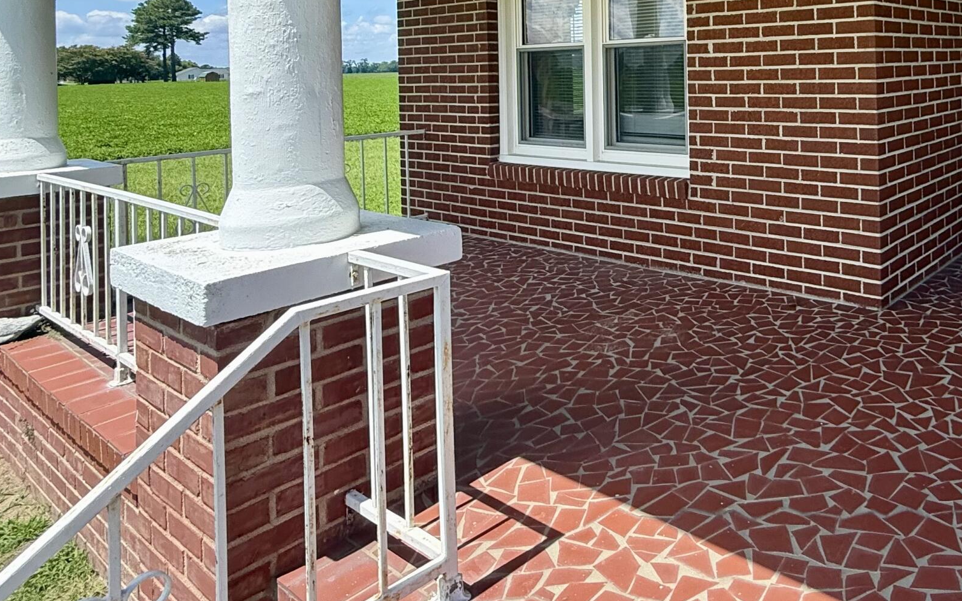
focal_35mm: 28
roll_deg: +1.3
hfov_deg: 60.9
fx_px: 734
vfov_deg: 41.2
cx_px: 774
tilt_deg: -0.5
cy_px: 65
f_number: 2.2
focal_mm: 2.22
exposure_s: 1/694
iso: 64
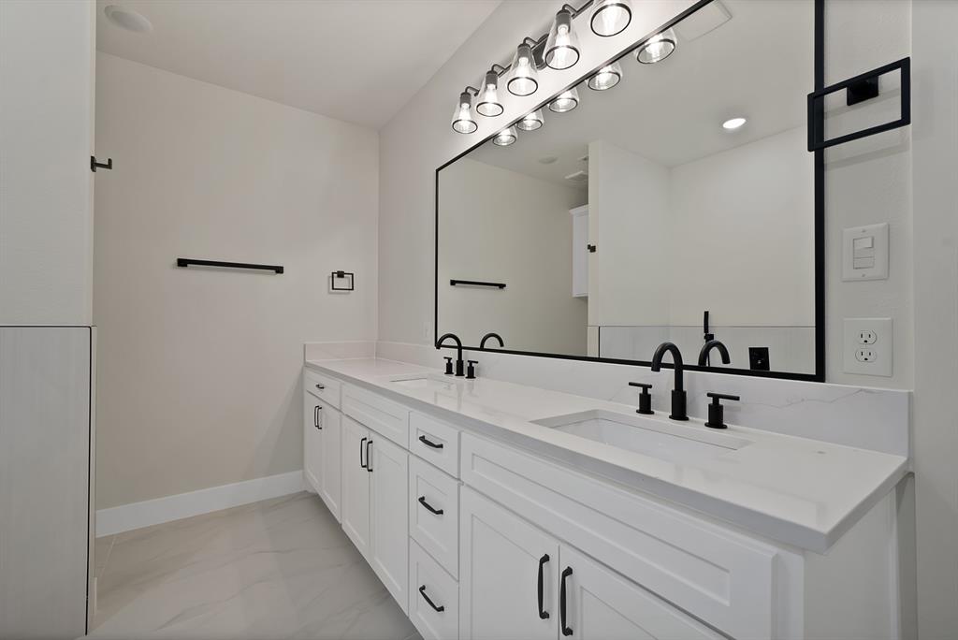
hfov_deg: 104.2
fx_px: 373
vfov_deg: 81.3
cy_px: 320
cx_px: 479
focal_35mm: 14
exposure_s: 1/10
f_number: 9
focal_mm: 14
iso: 640
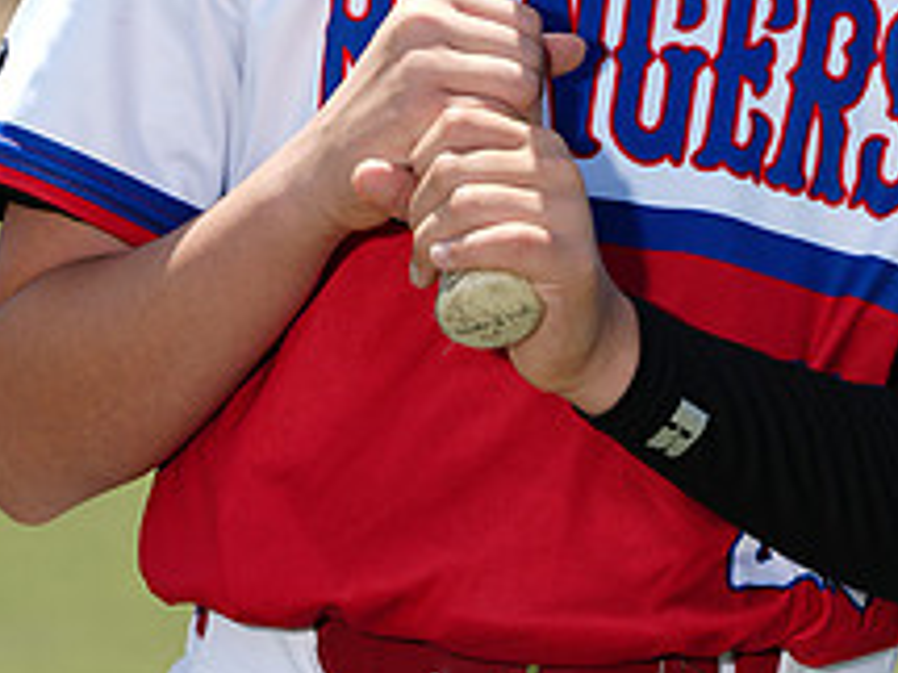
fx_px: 13482
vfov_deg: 2.9
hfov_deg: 3.8
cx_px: 624
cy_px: -297
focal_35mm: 520
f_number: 5
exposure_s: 1/250
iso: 50
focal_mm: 200
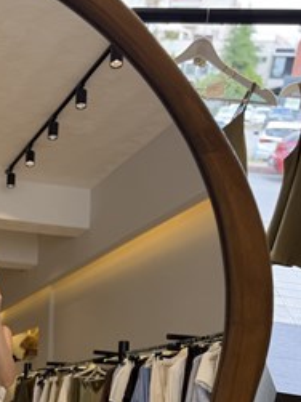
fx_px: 592
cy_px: 334
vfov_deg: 36.0
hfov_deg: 26.8
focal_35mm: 51
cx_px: -6
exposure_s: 1/121
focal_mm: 6.76
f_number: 1.78
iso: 64
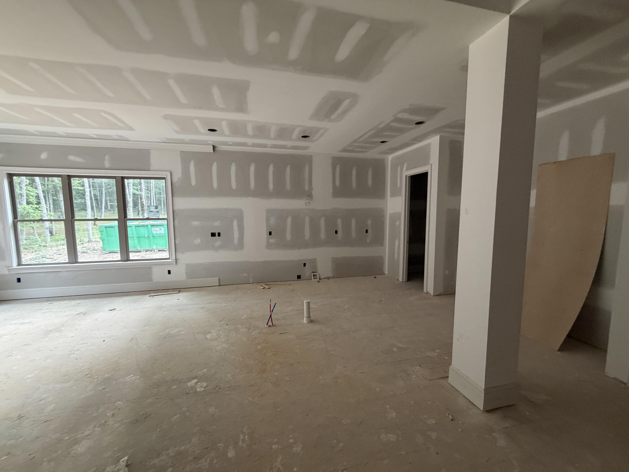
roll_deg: -0.6
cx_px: 314
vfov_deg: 85.7
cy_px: 236
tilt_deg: -5.4
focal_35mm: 14
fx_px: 254
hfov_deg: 102.1
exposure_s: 1/67
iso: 320
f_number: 2.2
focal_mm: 2.22
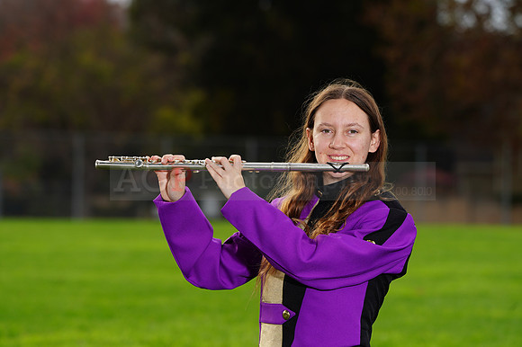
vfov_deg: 6.0
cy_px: 174
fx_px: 3318
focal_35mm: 229
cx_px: 261
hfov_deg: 9.0
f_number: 7.1
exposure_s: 1/200
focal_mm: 229
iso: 100
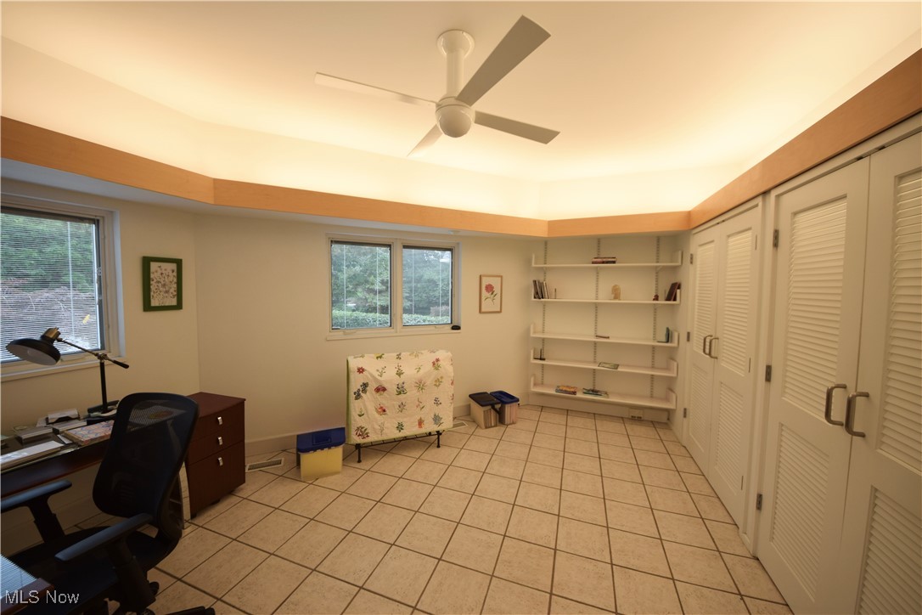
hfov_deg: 112.6
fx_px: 307
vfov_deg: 90.0
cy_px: 308
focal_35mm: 12
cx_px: 461
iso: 400
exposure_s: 1/100
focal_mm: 8
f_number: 5
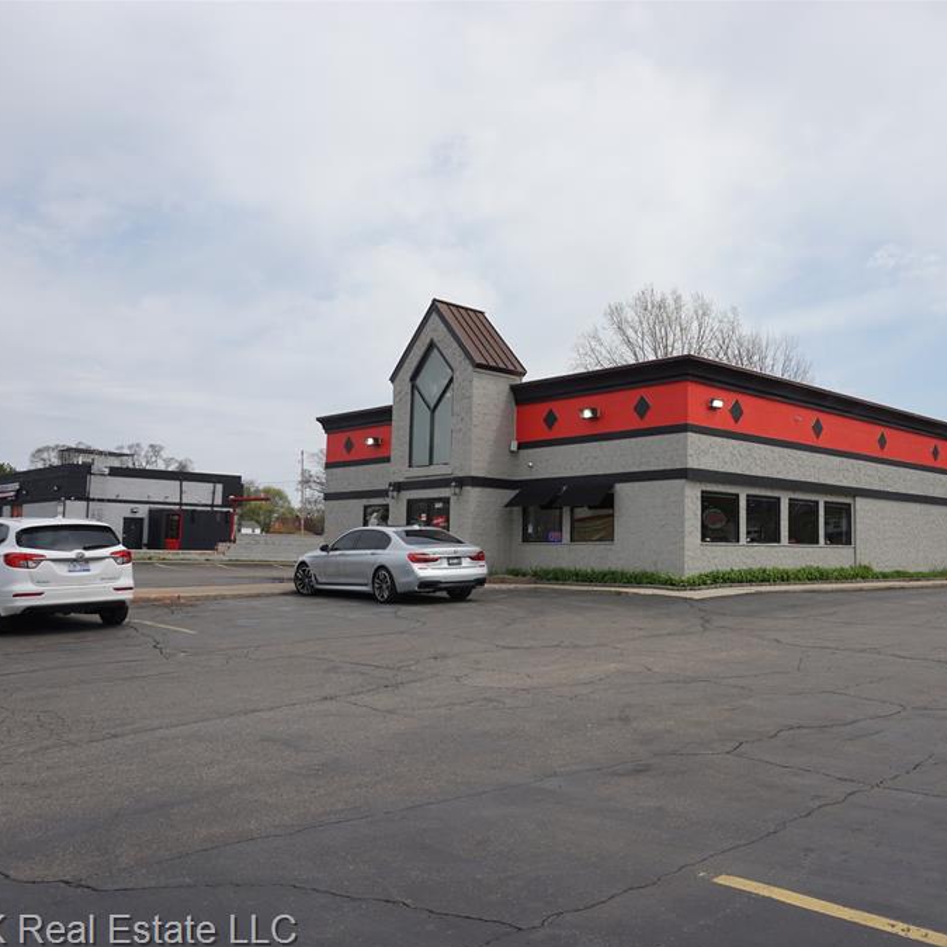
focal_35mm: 31
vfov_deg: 52.5
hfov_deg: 51.1
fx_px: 959
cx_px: 665
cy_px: 478
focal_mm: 16
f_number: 7.1
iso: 100
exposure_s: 1/400
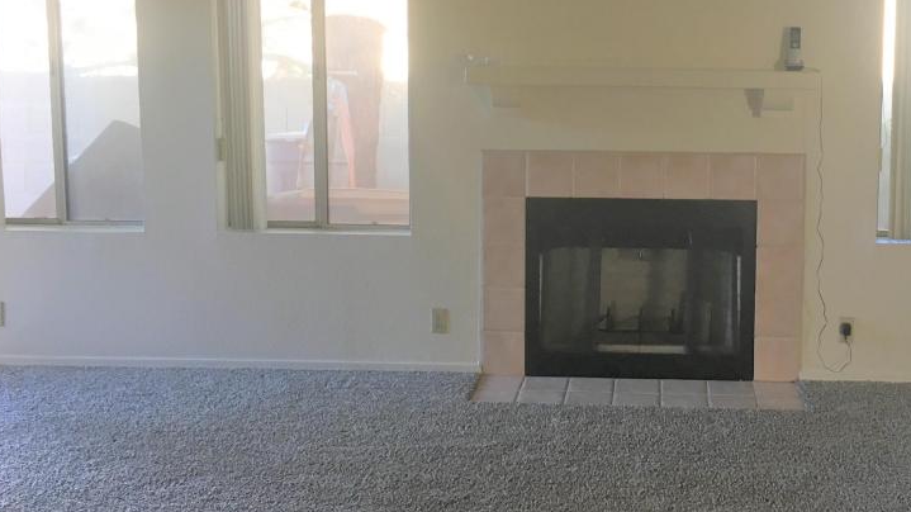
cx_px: 612
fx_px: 1087
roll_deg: -0.6
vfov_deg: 26.3
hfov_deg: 44.8
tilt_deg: -5.6
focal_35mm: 45
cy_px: 158
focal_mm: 4.15
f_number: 2.2
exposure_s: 1/30
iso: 64
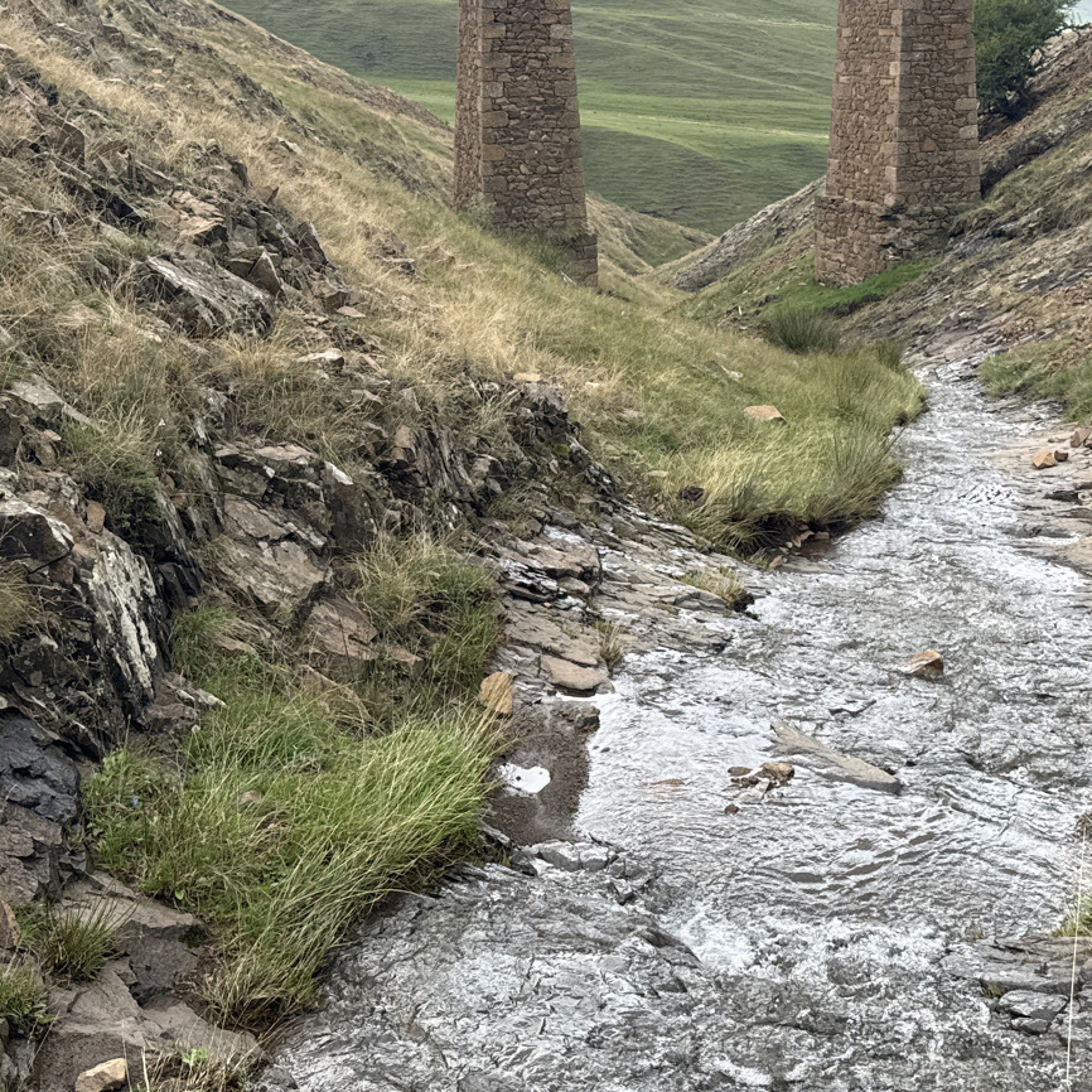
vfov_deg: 34.3
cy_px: 351
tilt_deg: -12.3
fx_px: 1749
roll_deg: +1.8
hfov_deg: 34.6
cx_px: 641
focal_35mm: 49
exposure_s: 1/1560
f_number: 1.78
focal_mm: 6.76
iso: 80
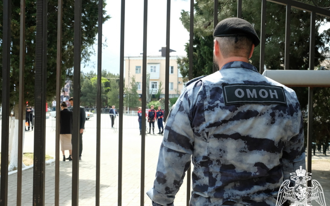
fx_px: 333
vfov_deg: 34.4
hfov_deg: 52.7
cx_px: 165
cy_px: 109
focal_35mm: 37
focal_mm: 24.3
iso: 4000
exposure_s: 1/1600
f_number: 8
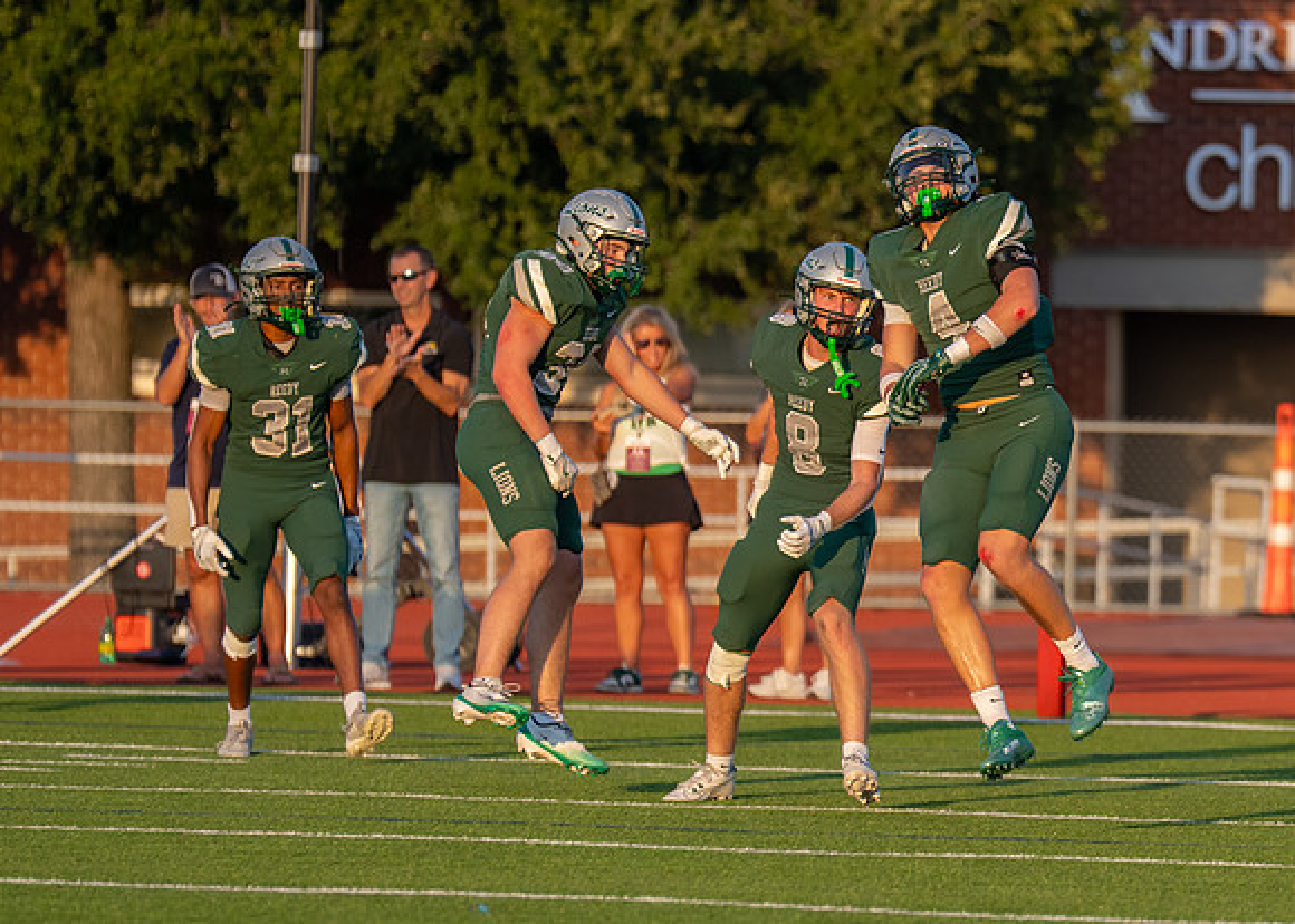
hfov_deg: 4.2
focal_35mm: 484
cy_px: 623
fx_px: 17798
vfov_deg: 3.0
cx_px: 1158
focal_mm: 200
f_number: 2.8
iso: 200
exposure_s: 1/1250
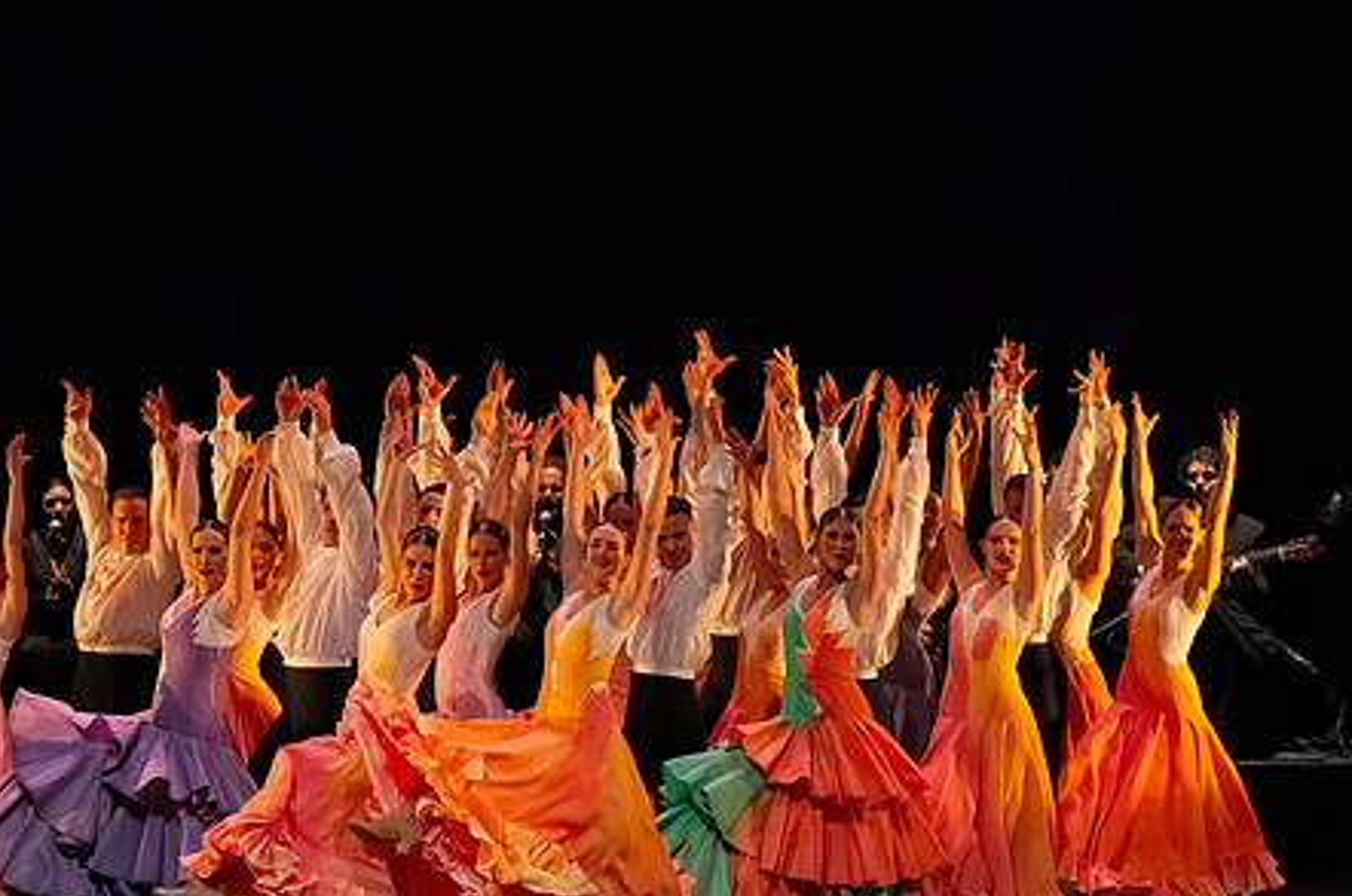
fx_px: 10084
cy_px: 504
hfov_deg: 7.7
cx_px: 572
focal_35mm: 269
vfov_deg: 5.1
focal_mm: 190
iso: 20000
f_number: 6.3
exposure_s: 1/400
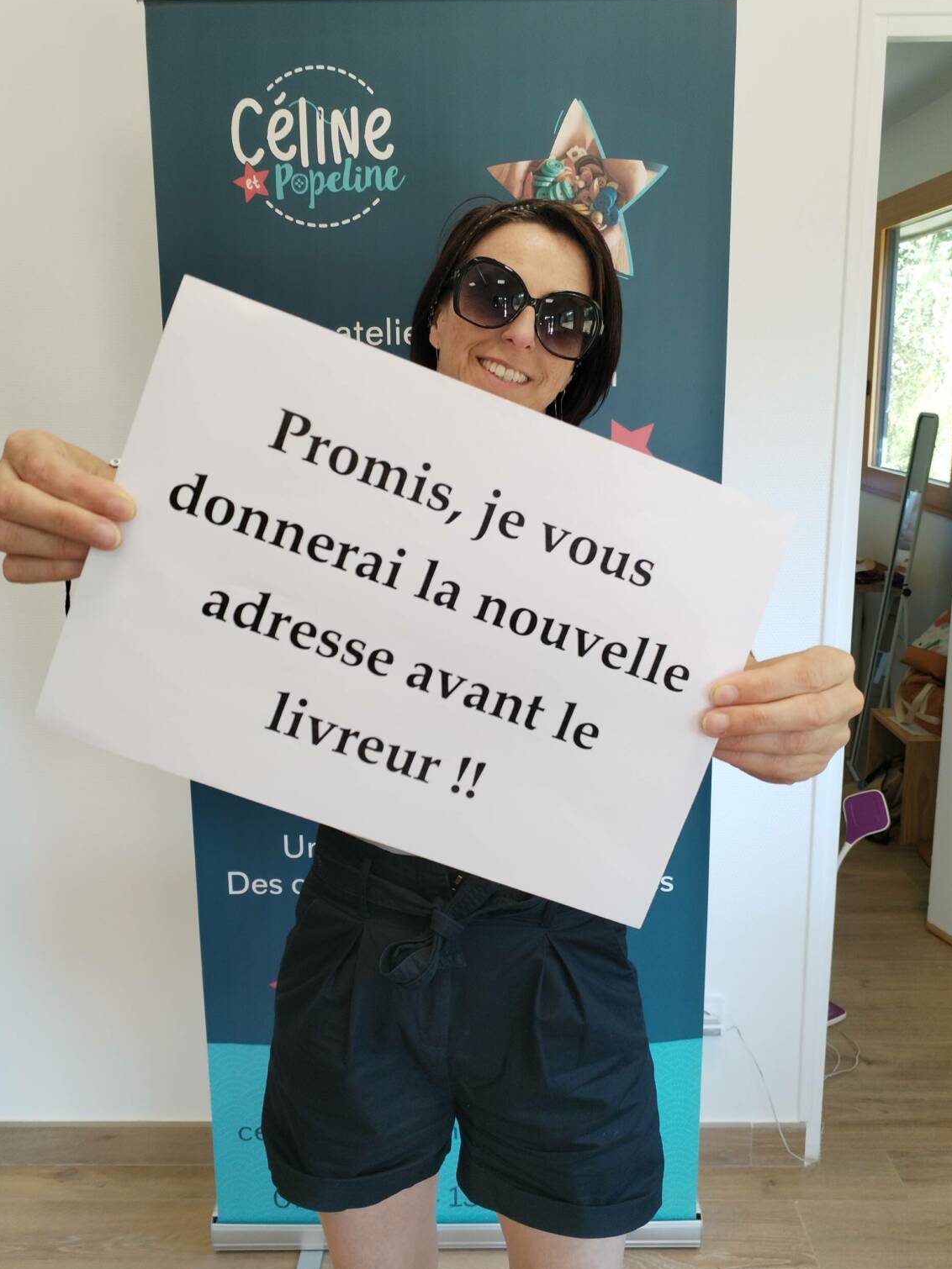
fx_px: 1137
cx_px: 463
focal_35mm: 31
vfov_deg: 58.4
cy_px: 619
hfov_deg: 45.4
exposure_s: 1/50
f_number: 1.8
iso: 227
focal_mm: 4.75
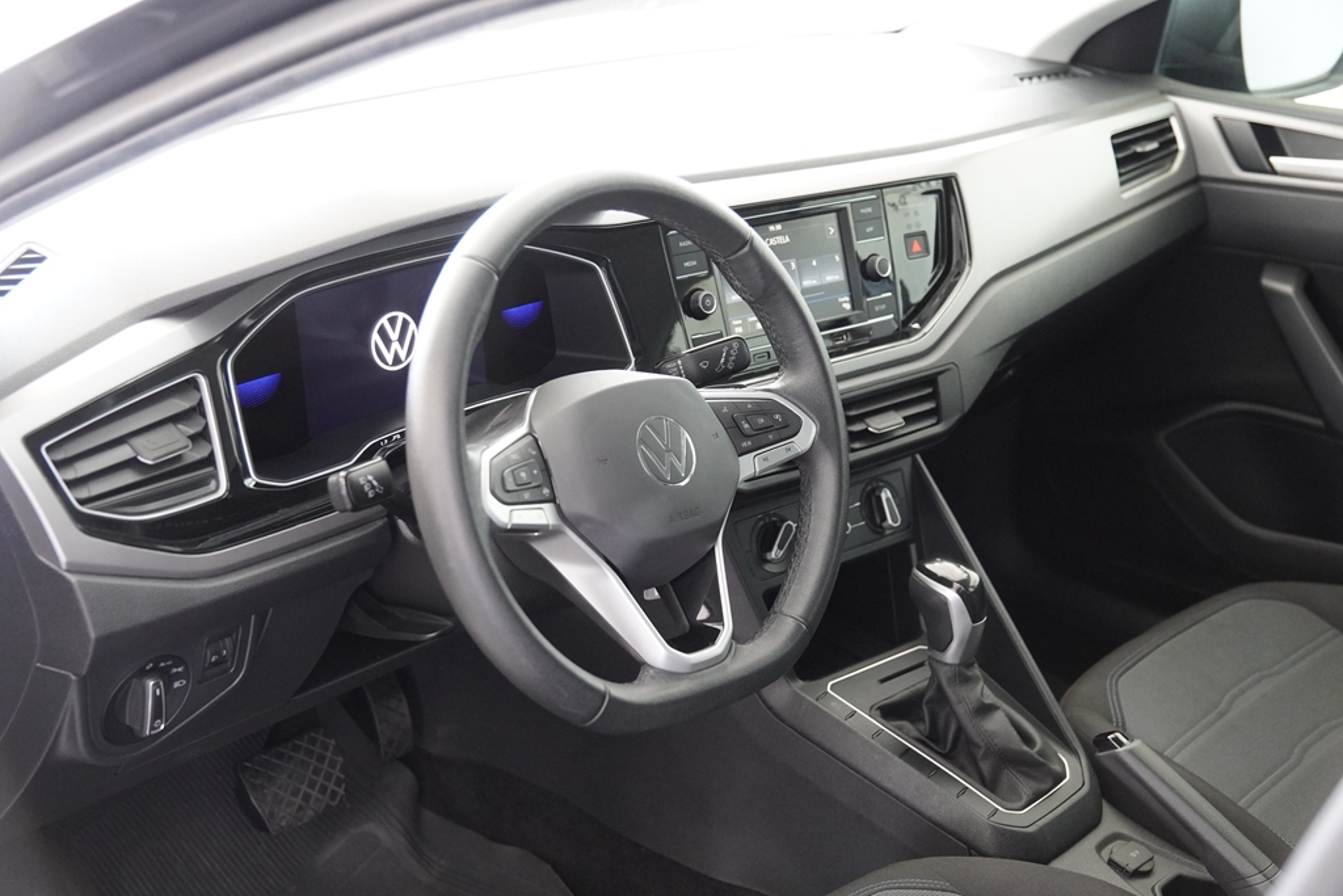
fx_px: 1791
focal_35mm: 48
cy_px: 448
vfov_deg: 28.1
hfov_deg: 41.1
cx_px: 672
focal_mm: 32
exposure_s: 1/160
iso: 2500
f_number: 2.8
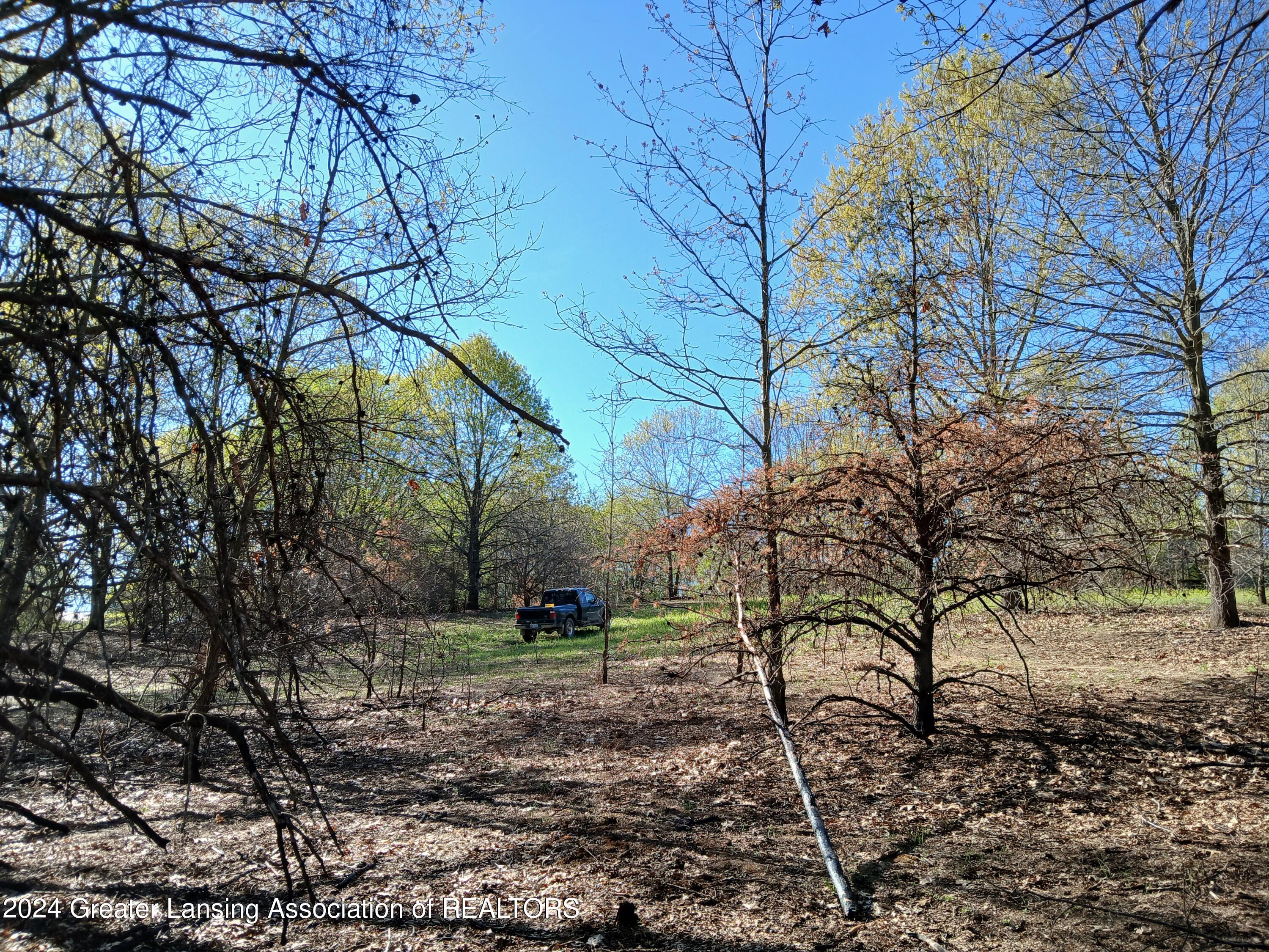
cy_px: 476
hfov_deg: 67.3
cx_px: 634
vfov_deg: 53.1
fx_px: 953
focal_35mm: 26
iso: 20
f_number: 1.8
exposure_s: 1/333
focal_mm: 3.98
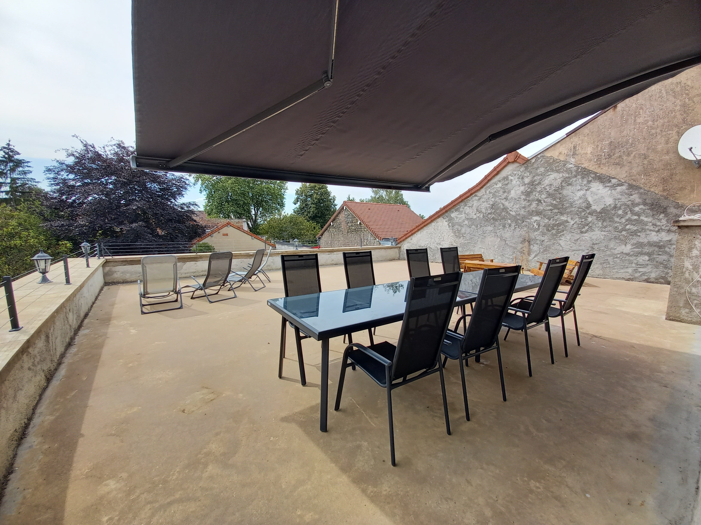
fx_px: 263
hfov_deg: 106.2
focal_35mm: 13
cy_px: 262
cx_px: 350
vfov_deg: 89.9
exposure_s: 1/445
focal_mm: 1.42
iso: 40
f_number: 2.2
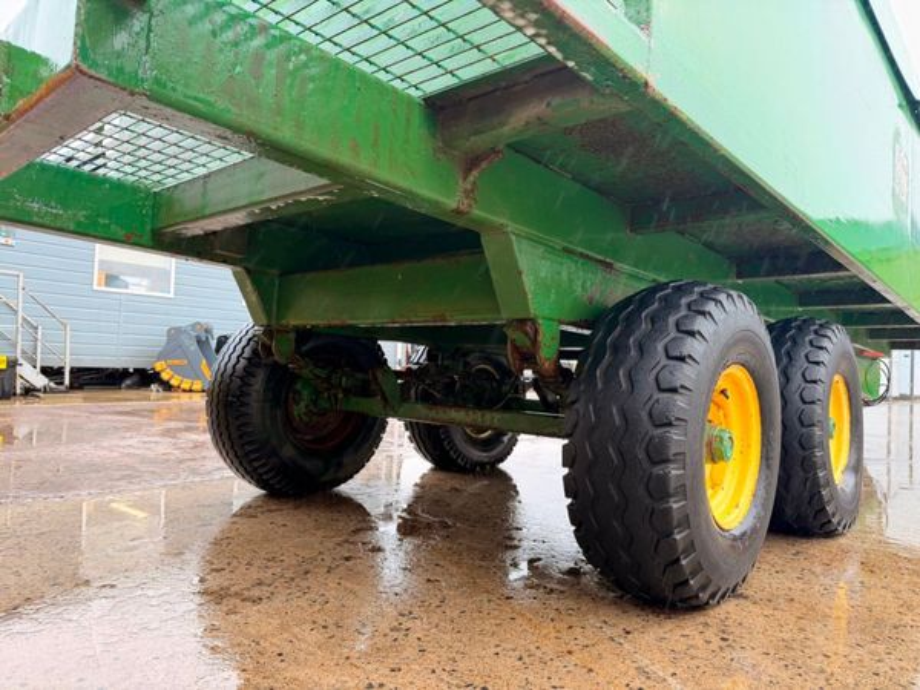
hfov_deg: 71.6
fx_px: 638
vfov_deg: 56.8
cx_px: 460
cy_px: 345
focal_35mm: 24
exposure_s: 1/196
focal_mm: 6.76
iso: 125
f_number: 1.78
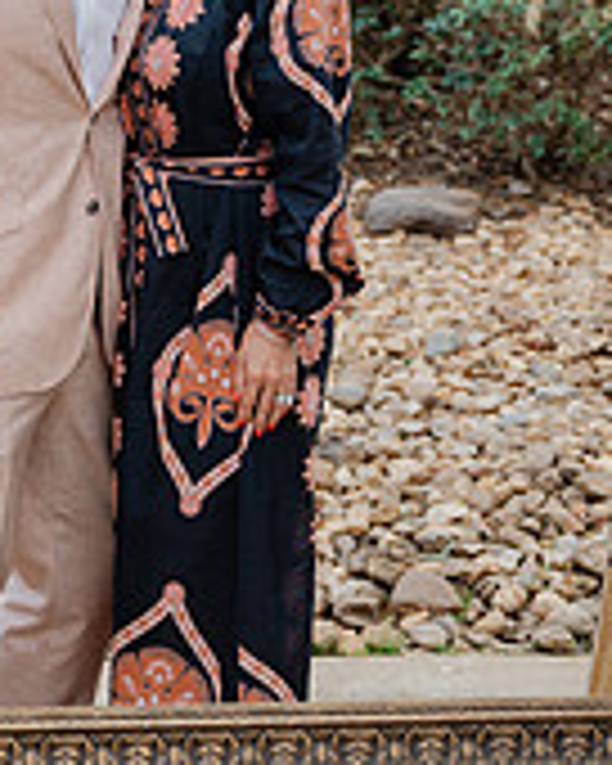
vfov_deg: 17.7
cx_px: 104
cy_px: 90
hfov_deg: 14.3
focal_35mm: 107
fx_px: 2423
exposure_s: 1/80
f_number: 3.2
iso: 110
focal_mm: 43
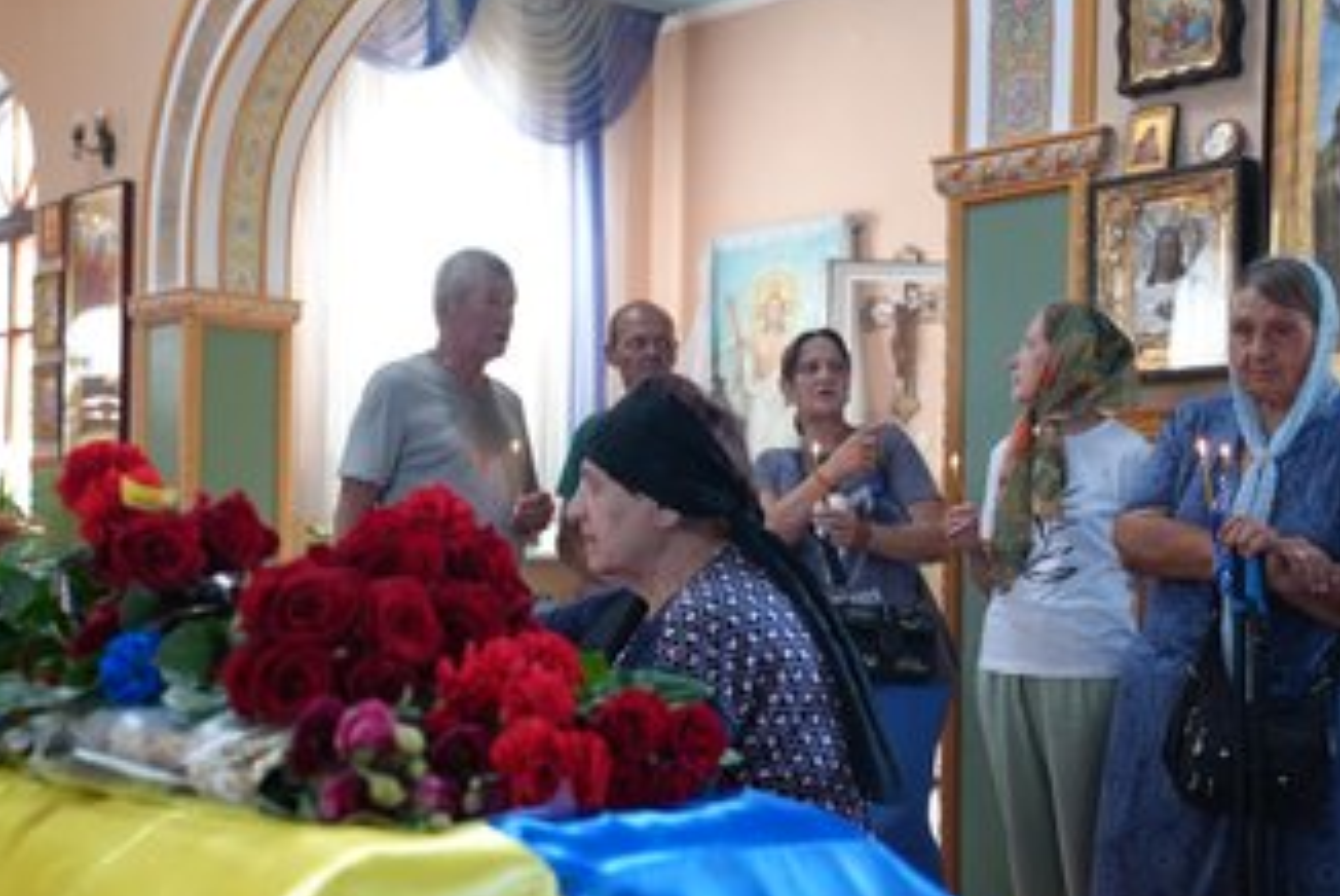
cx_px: 719
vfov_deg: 25.1
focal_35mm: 54
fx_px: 2012
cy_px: 524
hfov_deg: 36.8
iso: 2000
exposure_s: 1/160
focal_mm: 44
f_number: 4
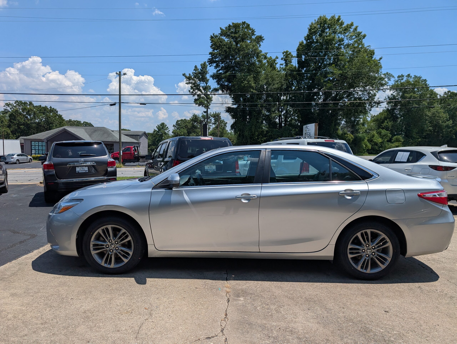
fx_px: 317
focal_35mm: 24
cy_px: 172
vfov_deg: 56.9
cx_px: 228
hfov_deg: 71.5
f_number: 1.68
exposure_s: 1/2519
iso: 20
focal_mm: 6.9
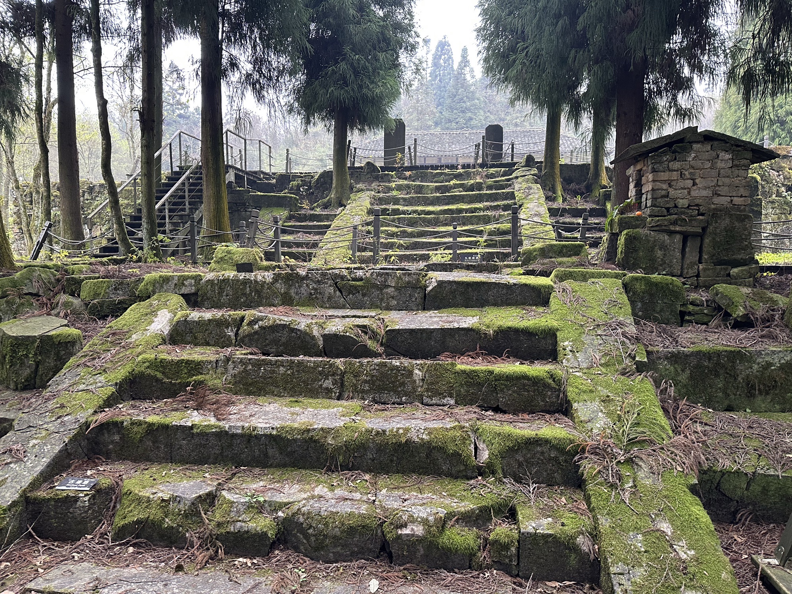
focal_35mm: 24
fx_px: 549
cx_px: 396
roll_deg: -0.9
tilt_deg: -3.4
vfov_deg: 56.8
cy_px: 297
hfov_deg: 71.6
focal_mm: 6.86
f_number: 1.78
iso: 250
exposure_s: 1/60
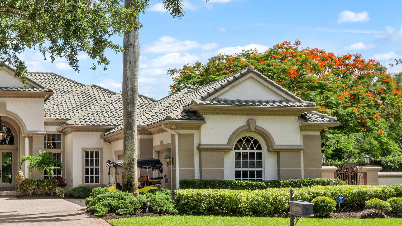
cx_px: 74
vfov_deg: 23.0
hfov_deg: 38.2
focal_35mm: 52
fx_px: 554
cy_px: 137
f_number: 6.3
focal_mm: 10.26
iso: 100
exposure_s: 1/200
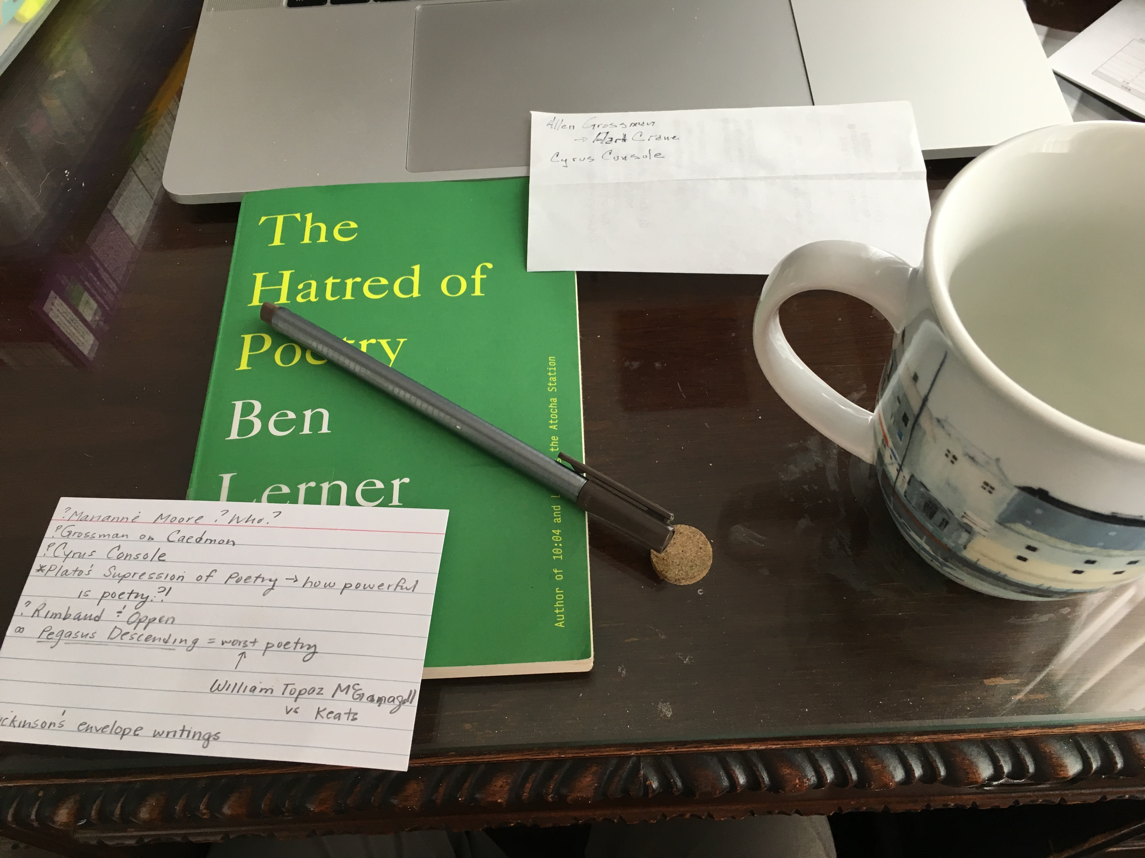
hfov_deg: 61.7
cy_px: 429
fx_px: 959
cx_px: 572
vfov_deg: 48.2
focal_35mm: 29
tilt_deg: -59.1
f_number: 2.2
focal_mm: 4.15
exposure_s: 1/30
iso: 32
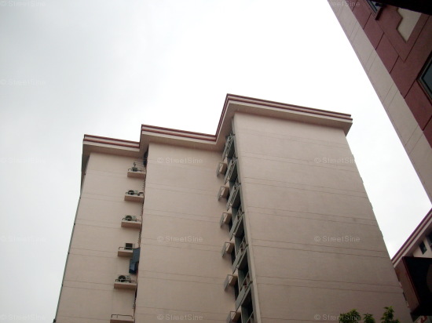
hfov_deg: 50.2
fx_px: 462
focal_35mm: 37
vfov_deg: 38.6
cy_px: 162
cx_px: 216
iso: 80
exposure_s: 1/250
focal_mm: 6.2
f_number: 2.8
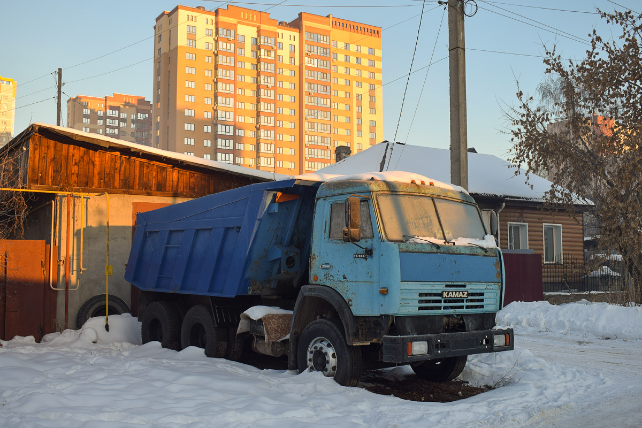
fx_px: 615
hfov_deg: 55.1
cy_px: 214
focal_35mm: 34
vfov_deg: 38.4
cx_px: 321
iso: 100
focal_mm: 23
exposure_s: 1/160
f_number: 5.6
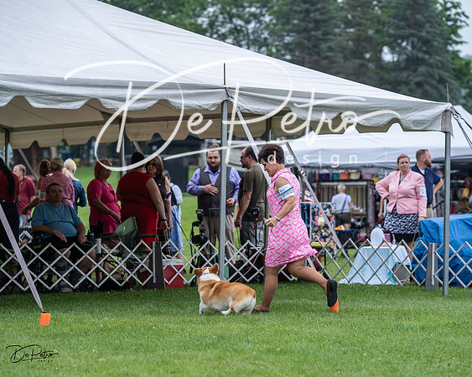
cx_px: 236
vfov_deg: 12.2
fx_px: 1761
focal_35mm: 126
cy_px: 188
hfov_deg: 15.3
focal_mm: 112
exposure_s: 1/640
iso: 100
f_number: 3.5
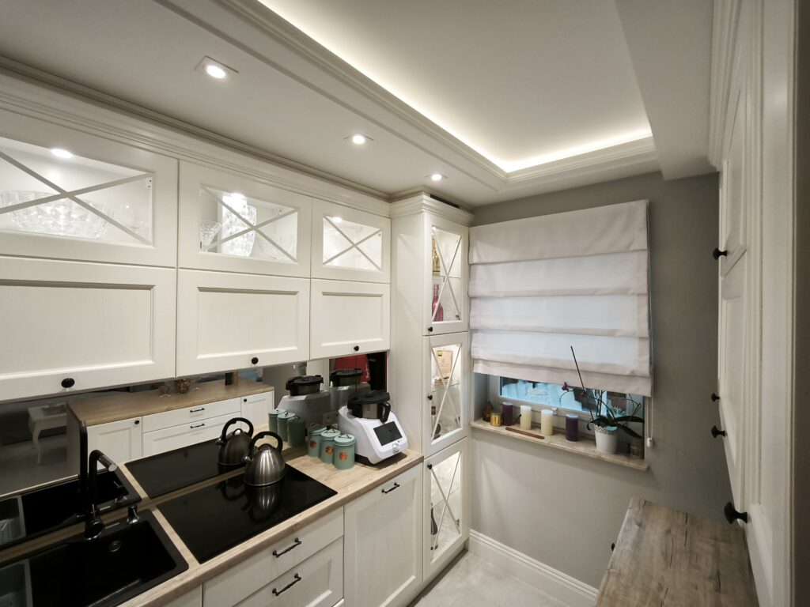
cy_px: 304
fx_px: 351
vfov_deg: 81.7
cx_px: 405
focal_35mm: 15
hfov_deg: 98.2
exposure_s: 1/53.3
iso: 250
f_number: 2.2
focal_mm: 1.91
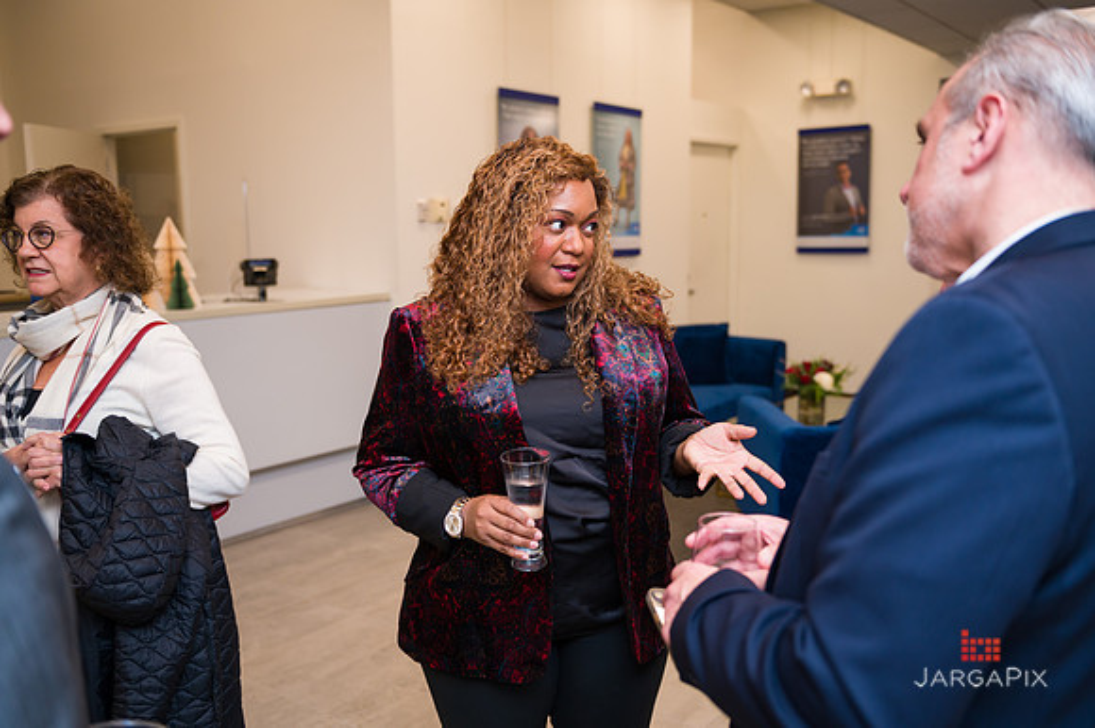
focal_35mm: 32
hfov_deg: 58.7
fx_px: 973
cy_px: 364
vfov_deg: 41.1
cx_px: 548
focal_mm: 32
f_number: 3.2
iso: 400
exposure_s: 1/200
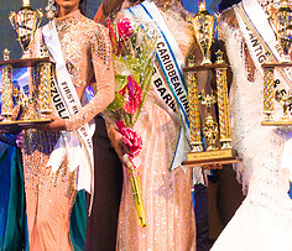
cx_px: 72
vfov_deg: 7.7
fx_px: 1860
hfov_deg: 9.0
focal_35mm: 209
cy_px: 195
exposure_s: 1/160
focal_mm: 34
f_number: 5
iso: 4000
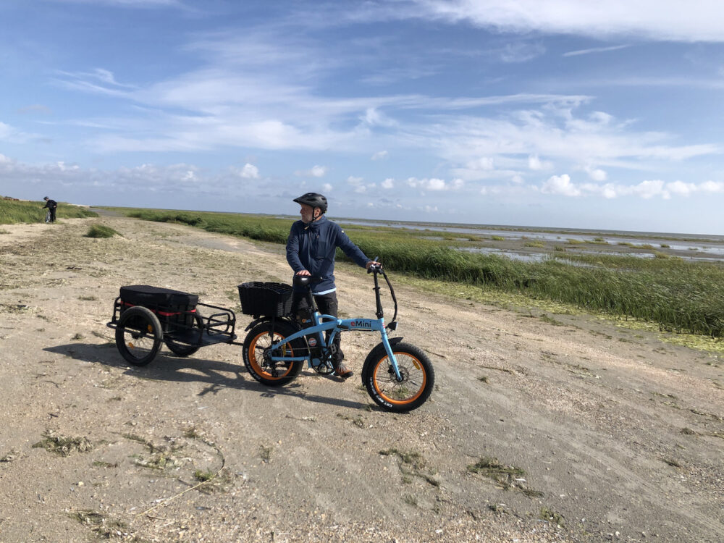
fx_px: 586
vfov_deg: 49.7
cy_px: 272
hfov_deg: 63.4
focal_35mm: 28
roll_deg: -1.6
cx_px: 362
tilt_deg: -3.5
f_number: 1.8
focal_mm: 4
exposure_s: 1/2857
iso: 20
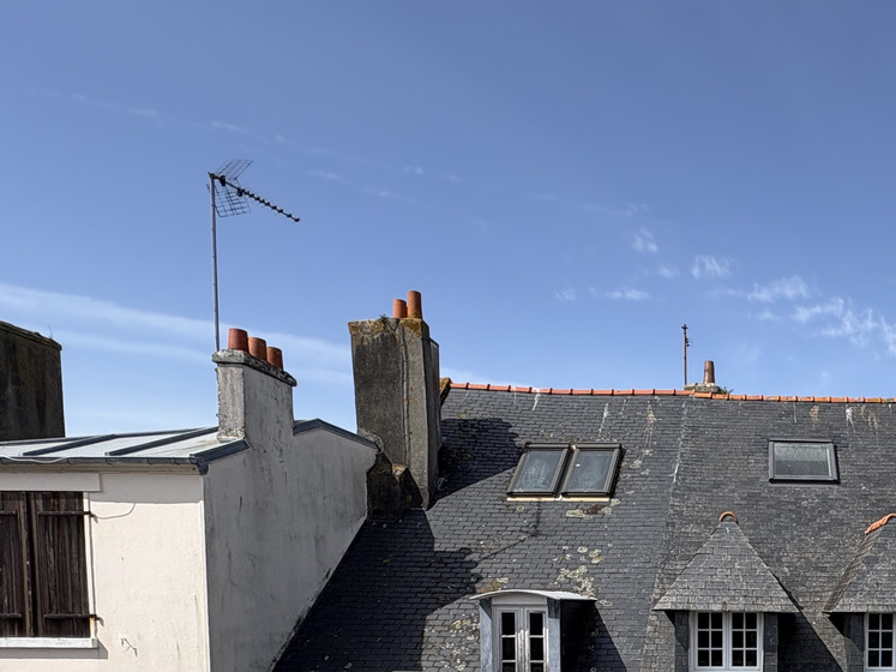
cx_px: 798
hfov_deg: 53.0
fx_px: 776
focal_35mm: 30
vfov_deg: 41.5
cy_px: 652
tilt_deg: -3.1
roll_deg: +0.2
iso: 40
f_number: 2.2
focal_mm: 2.22
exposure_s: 1/1506
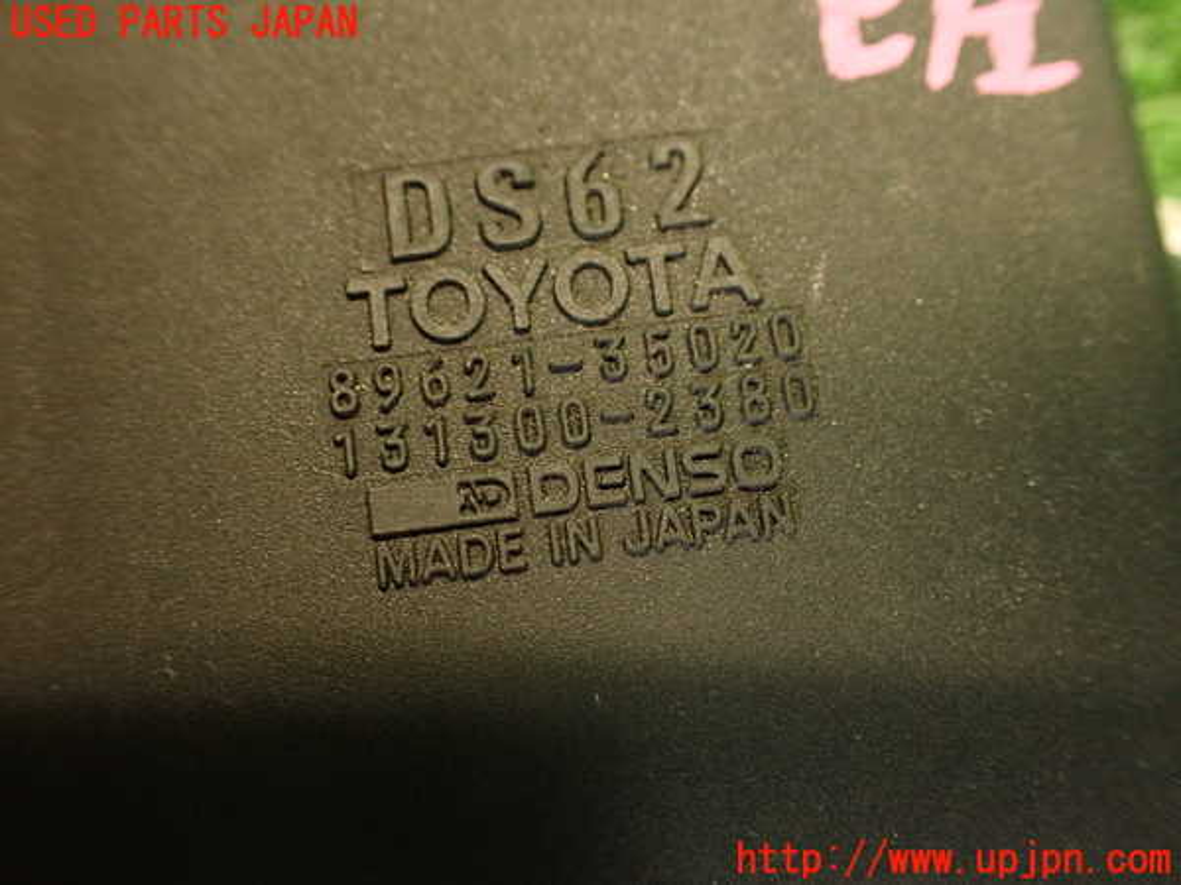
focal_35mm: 32
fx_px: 1092
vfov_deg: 44.2
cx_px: 590
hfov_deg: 56.8
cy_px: 442
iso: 640
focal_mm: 5.79
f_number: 2.4
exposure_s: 1/30
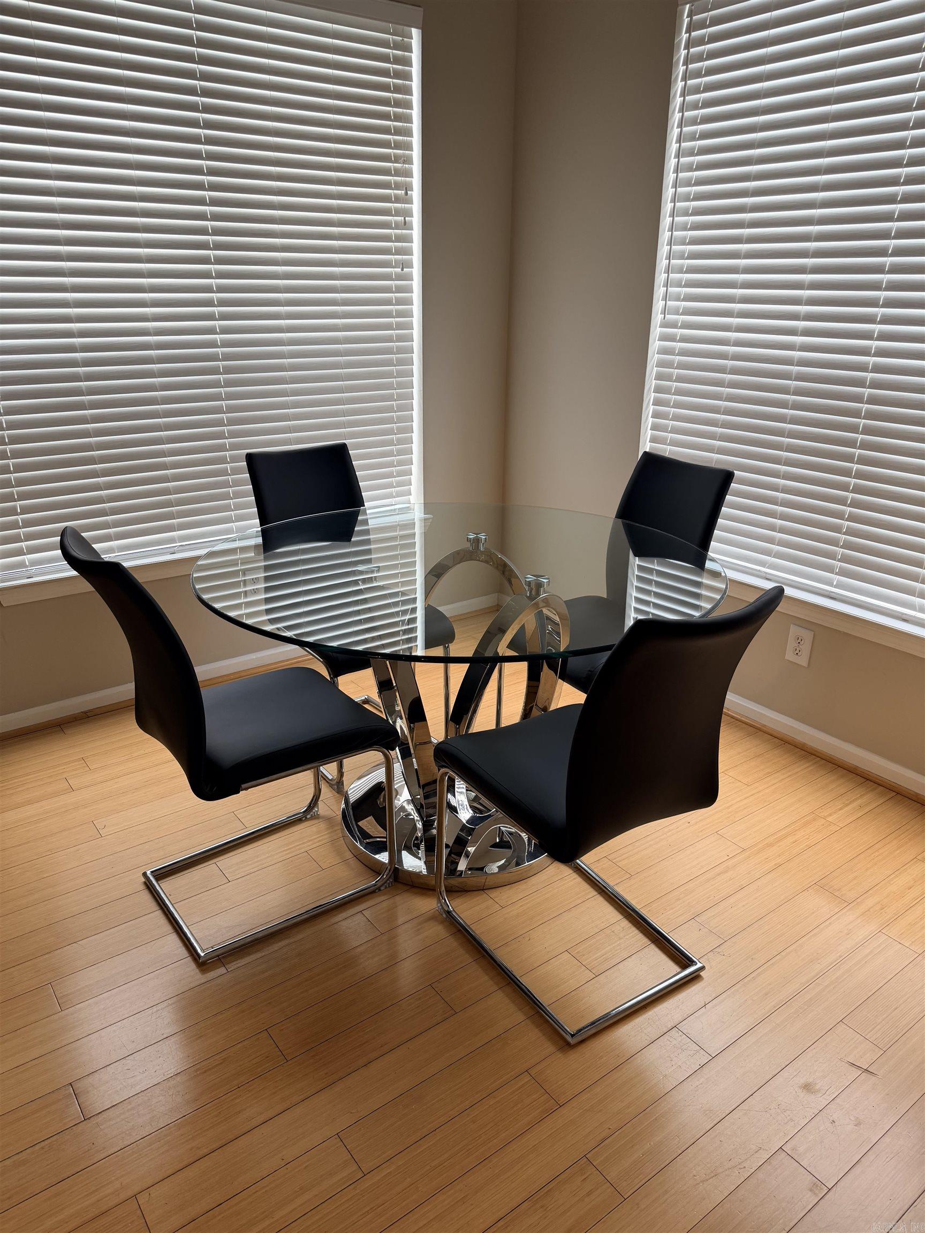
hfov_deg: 56.8
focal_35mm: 24
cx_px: 462
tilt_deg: -20.5
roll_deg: -0.4
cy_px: 616
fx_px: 855
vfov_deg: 71.6
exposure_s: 1/60
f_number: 1.78
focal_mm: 6.76
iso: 100
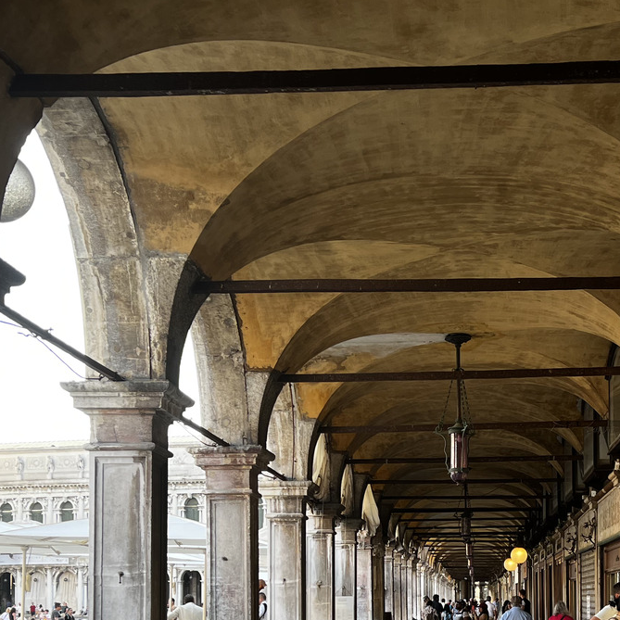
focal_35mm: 55
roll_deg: +0.7
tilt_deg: +2.2
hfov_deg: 30.6
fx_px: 1115
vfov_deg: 29.8
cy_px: 552
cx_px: 465
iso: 40
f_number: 1.5
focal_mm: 5.7
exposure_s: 1/233
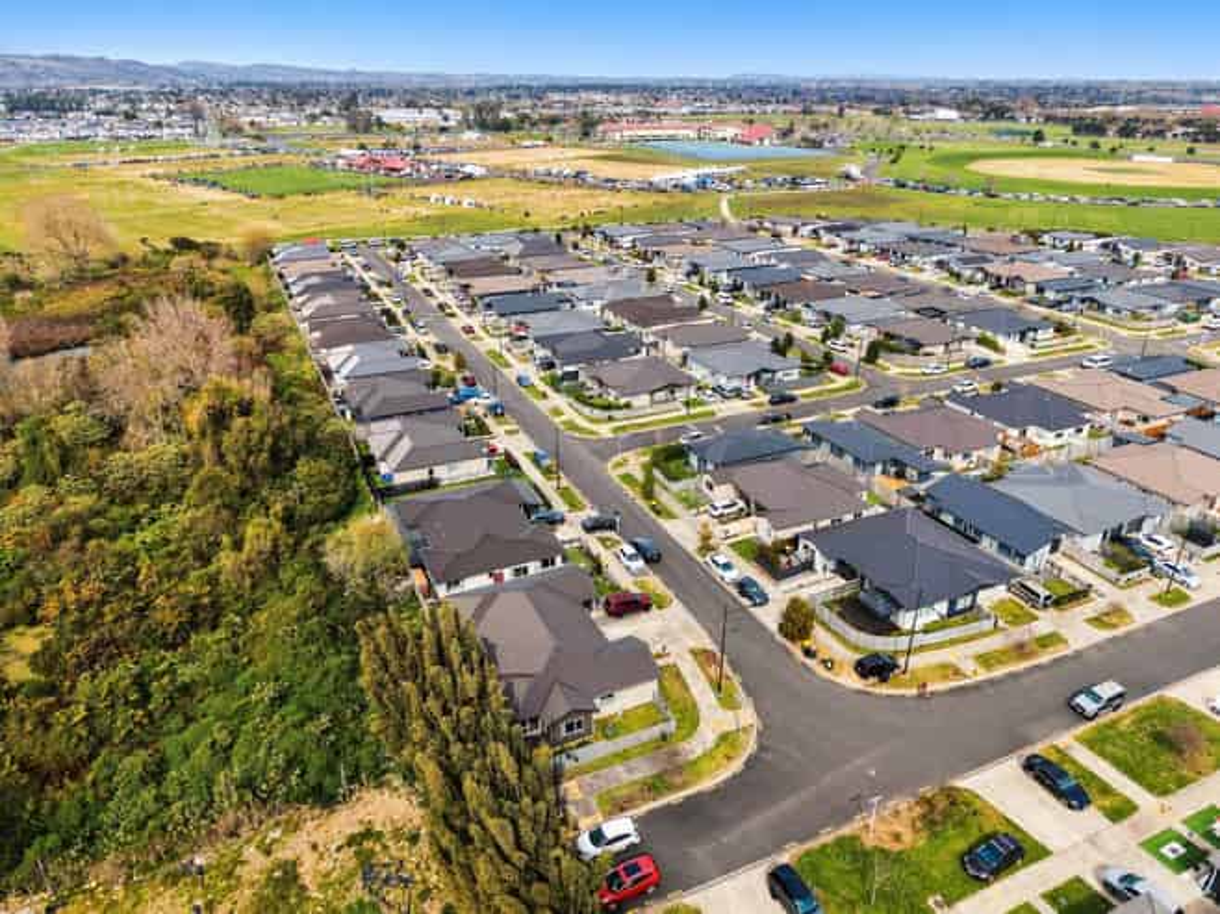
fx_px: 846
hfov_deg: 71.6
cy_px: 457
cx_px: 610
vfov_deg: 56.8
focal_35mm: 24
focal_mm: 8.7
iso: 100
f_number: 1.8
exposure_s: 1/3000
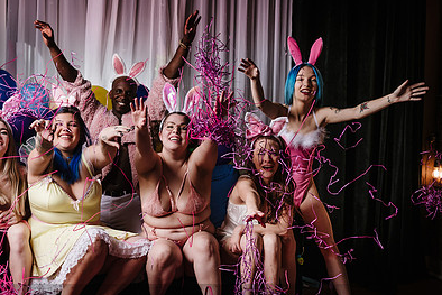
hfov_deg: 34.9
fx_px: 688
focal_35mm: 56
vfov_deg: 24.2
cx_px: 116
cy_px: 182
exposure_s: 1/200
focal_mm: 31
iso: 64
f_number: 4.5
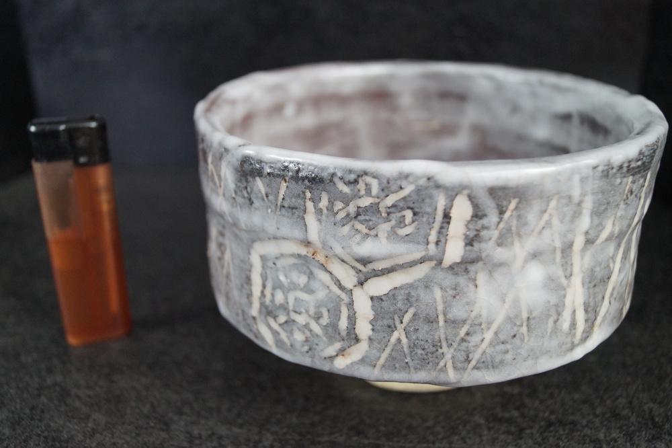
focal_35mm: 36
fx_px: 672
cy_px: 224
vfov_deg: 36.8
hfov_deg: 53.1
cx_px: 336
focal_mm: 24
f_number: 4
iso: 1000
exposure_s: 1/160
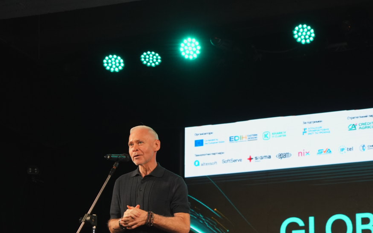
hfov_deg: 23.6
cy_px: 230
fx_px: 885
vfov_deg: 14.8
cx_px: 270
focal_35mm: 87
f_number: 3.5
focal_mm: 46
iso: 1600
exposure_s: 1/400
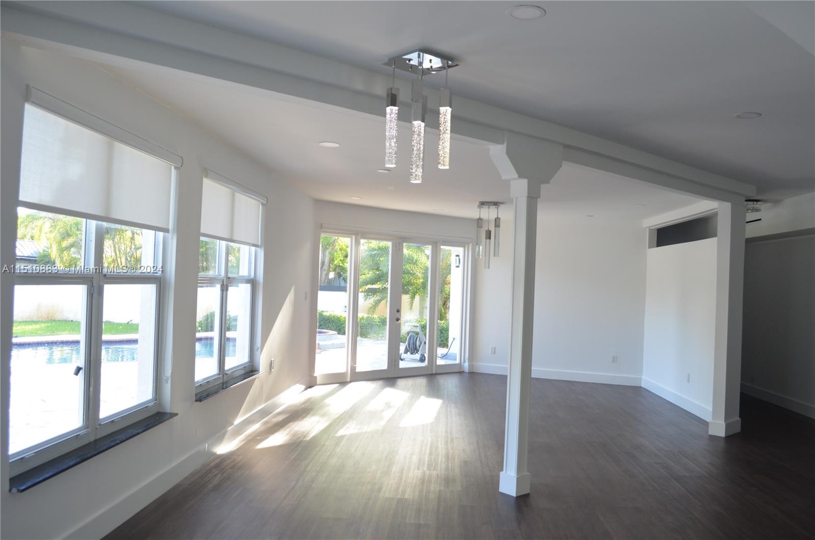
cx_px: 408
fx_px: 678
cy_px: 270
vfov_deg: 43.4
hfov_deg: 62.0
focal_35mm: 30
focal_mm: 20
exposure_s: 1/30
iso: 450
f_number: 7.1
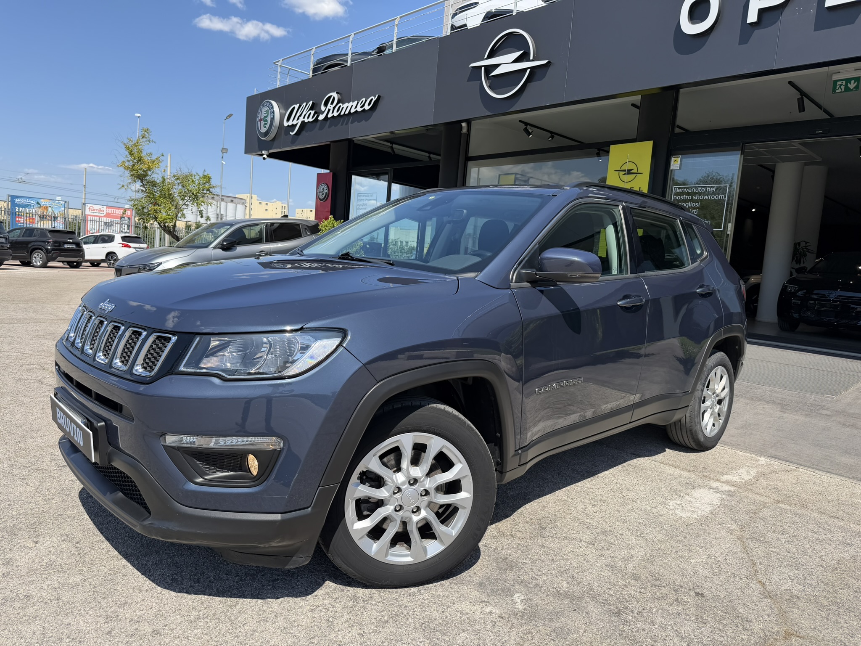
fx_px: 597
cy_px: 323
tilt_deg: -3.9
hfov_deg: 71.6
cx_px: 430
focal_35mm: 24
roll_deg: -3.2
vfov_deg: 56.8
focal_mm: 6.76
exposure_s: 1/3145
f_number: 1.78
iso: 80
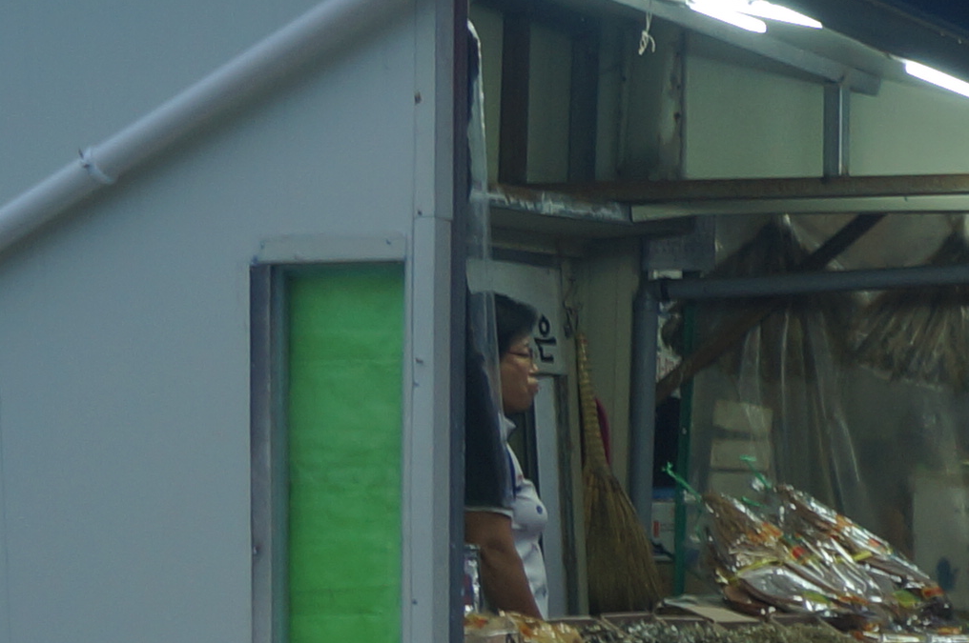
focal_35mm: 145
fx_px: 3898
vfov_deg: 9.3
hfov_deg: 11.9
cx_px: 2197
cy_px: 804
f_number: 4
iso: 100
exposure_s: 1/60
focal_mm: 20
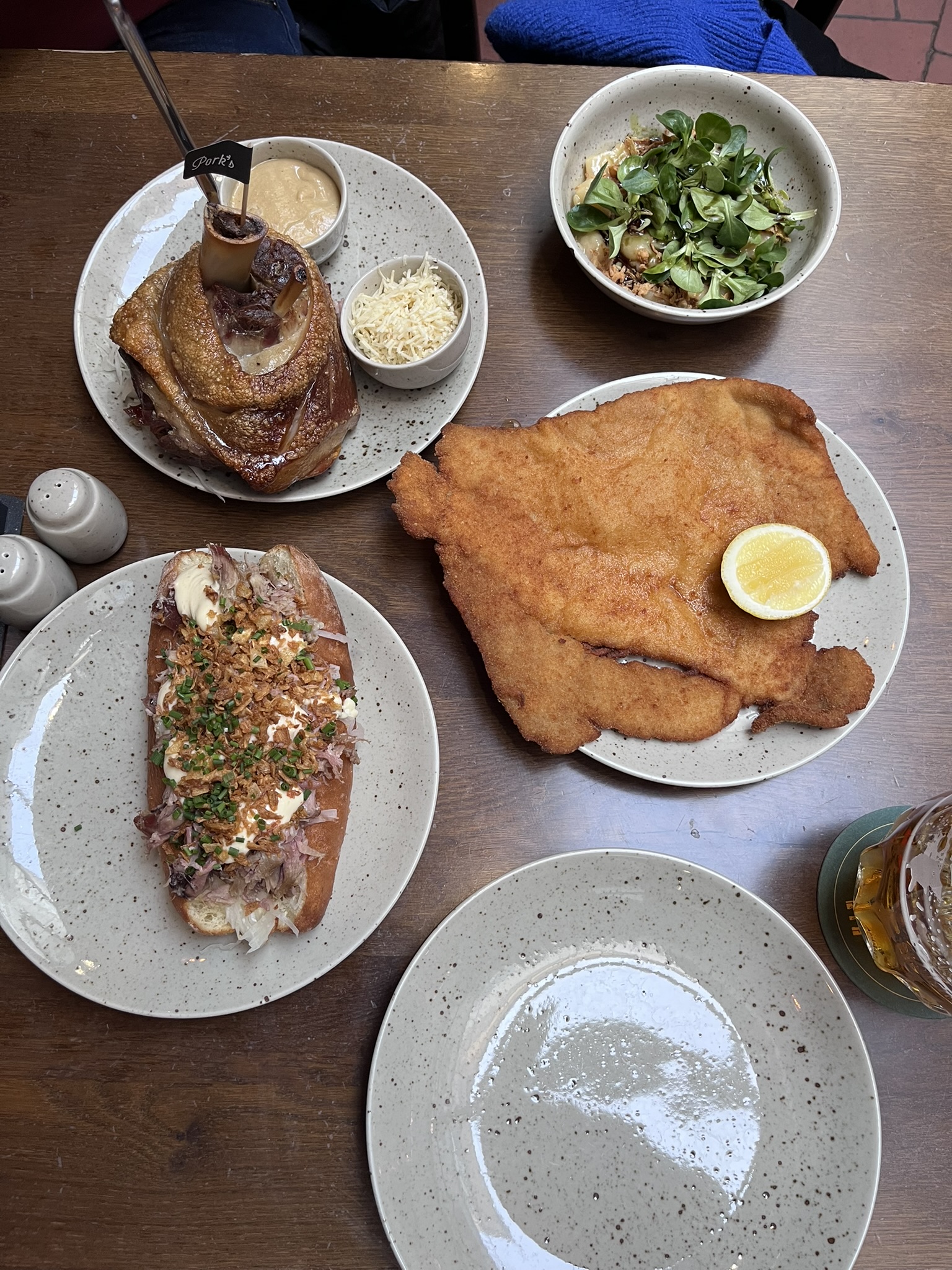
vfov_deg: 67.3
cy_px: 635
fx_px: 953
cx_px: 476
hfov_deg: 53.1
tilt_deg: -74.3
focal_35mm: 26
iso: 100
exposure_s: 1/50
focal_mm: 5.1
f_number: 1.6
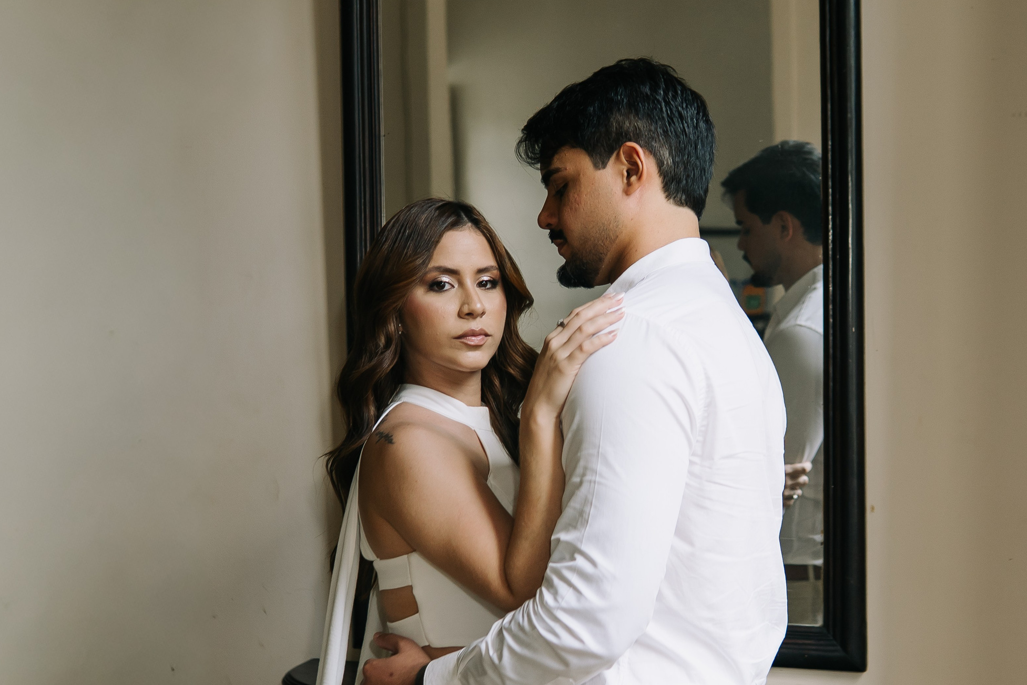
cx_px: 560
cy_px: 335
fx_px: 1683
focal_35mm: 59
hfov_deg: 33.9
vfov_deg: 23.0
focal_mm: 30
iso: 320
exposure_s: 1/160
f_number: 2.5
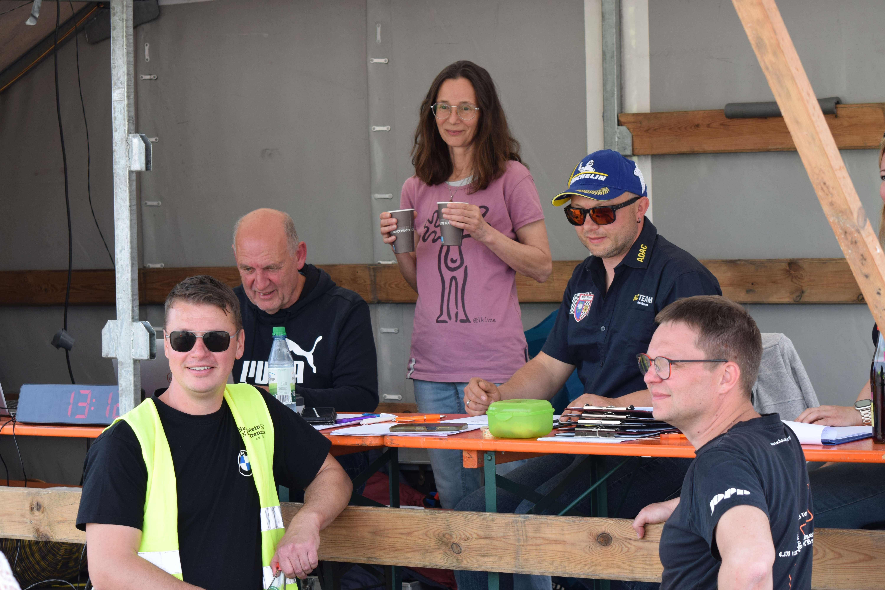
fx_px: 2507
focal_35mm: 102
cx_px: 442
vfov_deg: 13.4
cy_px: 295
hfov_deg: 20.0
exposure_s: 1/200
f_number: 7.1
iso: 400
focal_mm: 68
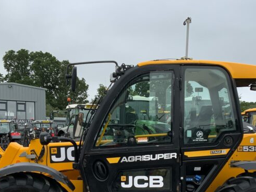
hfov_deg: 32.2
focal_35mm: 60
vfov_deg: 24.0
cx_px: 142
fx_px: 444
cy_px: 155
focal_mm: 3
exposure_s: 1/1055
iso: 16
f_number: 1.8
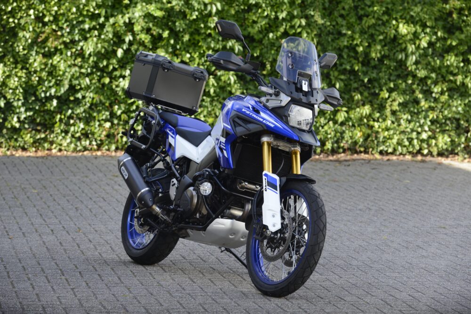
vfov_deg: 9.2
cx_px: 236
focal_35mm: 150
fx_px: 1963
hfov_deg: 13.7
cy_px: 157
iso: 500
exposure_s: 1/250
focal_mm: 150
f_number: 5.6
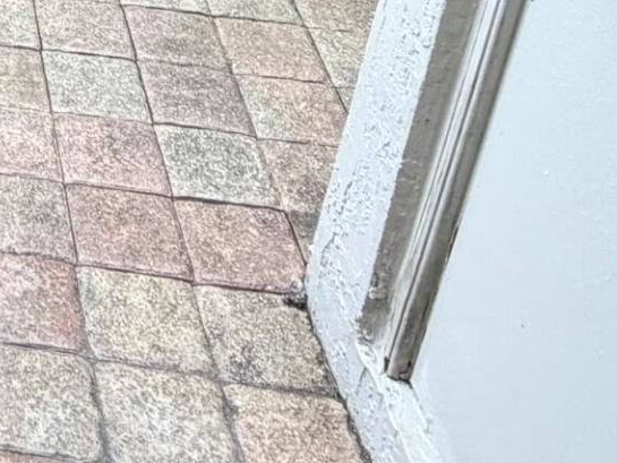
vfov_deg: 16.8
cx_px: -421
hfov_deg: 20.5
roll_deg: +2.0
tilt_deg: -21.7
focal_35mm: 74
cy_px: -352
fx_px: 1319
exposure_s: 1/121
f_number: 2.2
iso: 125
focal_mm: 2.22
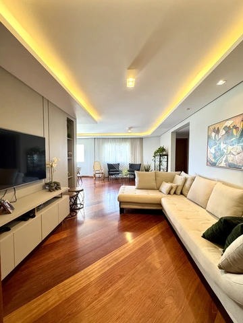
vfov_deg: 102.1
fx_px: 131
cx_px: 122
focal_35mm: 14
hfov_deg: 85.7
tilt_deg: -2.5
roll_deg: -0.2
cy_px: 162
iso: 250
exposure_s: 1/60
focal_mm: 2.22
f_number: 2.2
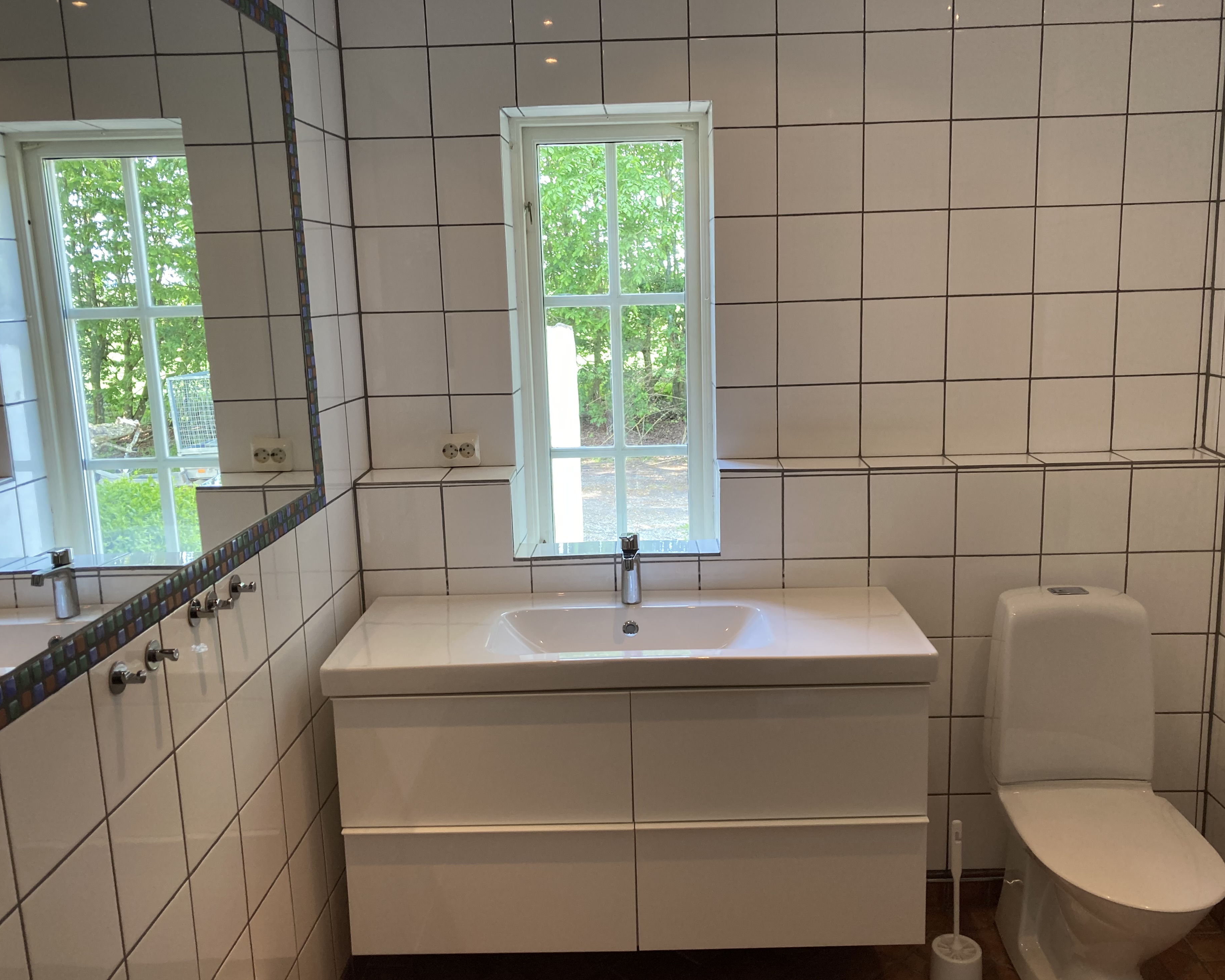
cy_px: 496
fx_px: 1088
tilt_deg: -9.5
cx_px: 638
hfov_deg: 58.7
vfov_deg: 48.5
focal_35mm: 30
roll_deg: +1.3
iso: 80
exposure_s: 1/50
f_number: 1.8
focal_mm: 3.99
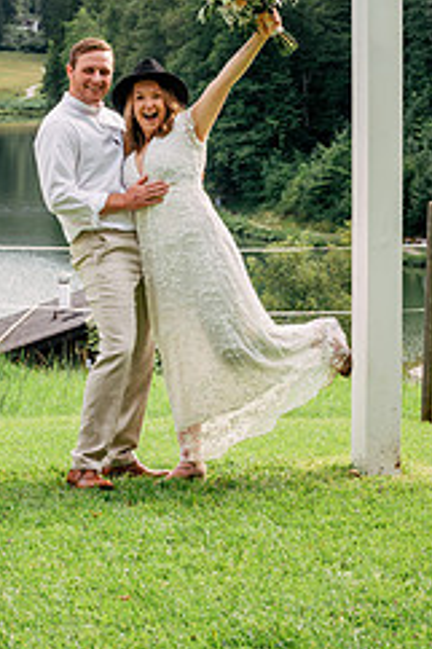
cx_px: 152
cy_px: 86
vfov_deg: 15.6
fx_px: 2343
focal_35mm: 130
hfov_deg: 10.5
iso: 500
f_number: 11
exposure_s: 1/250
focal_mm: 70
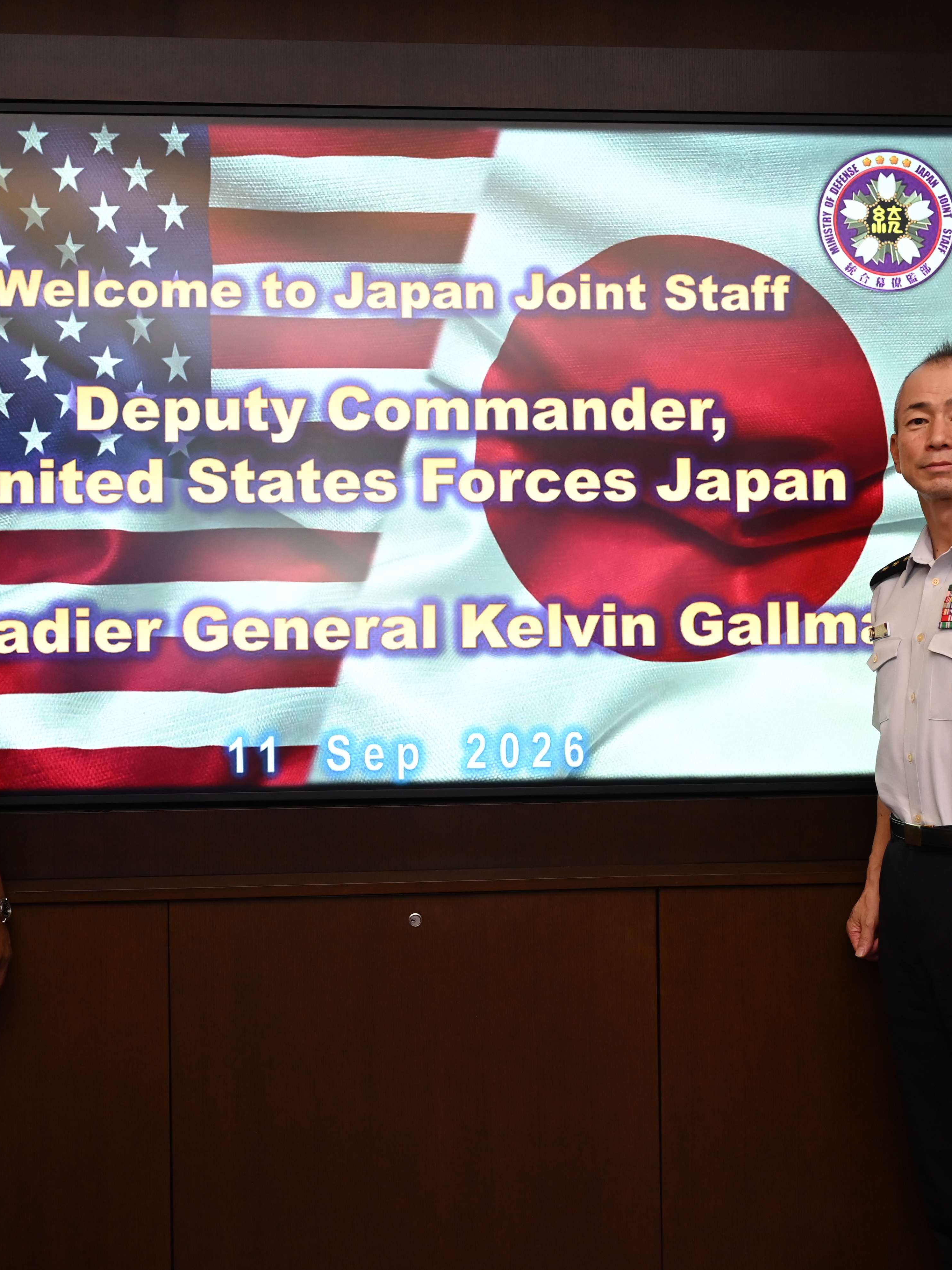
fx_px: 1283
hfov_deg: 40.6
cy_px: 635
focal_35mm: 35
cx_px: 409
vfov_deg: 52.6
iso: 2000
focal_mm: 24
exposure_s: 1/160
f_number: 5.6
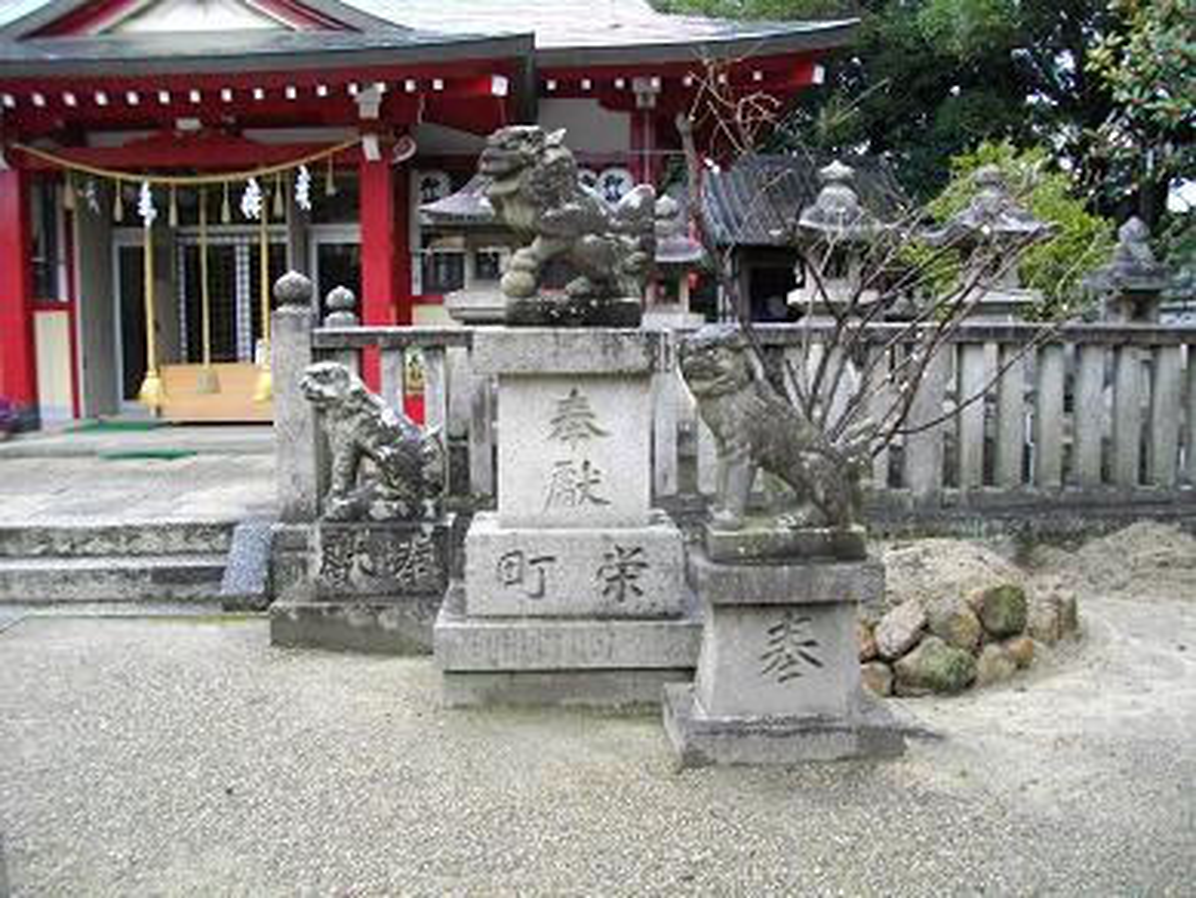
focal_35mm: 32
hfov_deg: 56.8
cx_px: 598
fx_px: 1106
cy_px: 449
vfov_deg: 44.2
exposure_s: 1/80
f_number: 2.9
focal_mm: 5.7
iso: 400
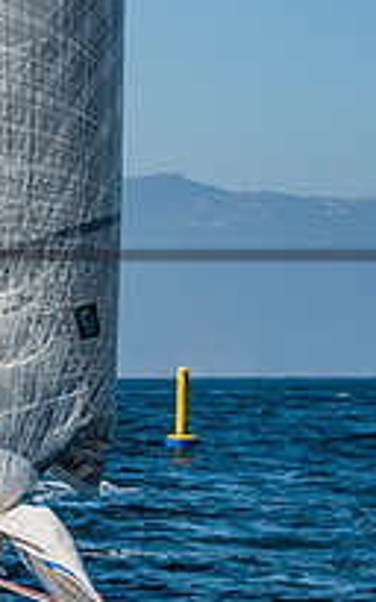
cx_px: -461
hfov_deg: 4.4
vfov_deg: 7.1
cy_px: 394
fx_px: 4856
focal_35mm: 296
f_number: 6.3
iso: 160
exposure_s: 1/500
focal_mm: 67
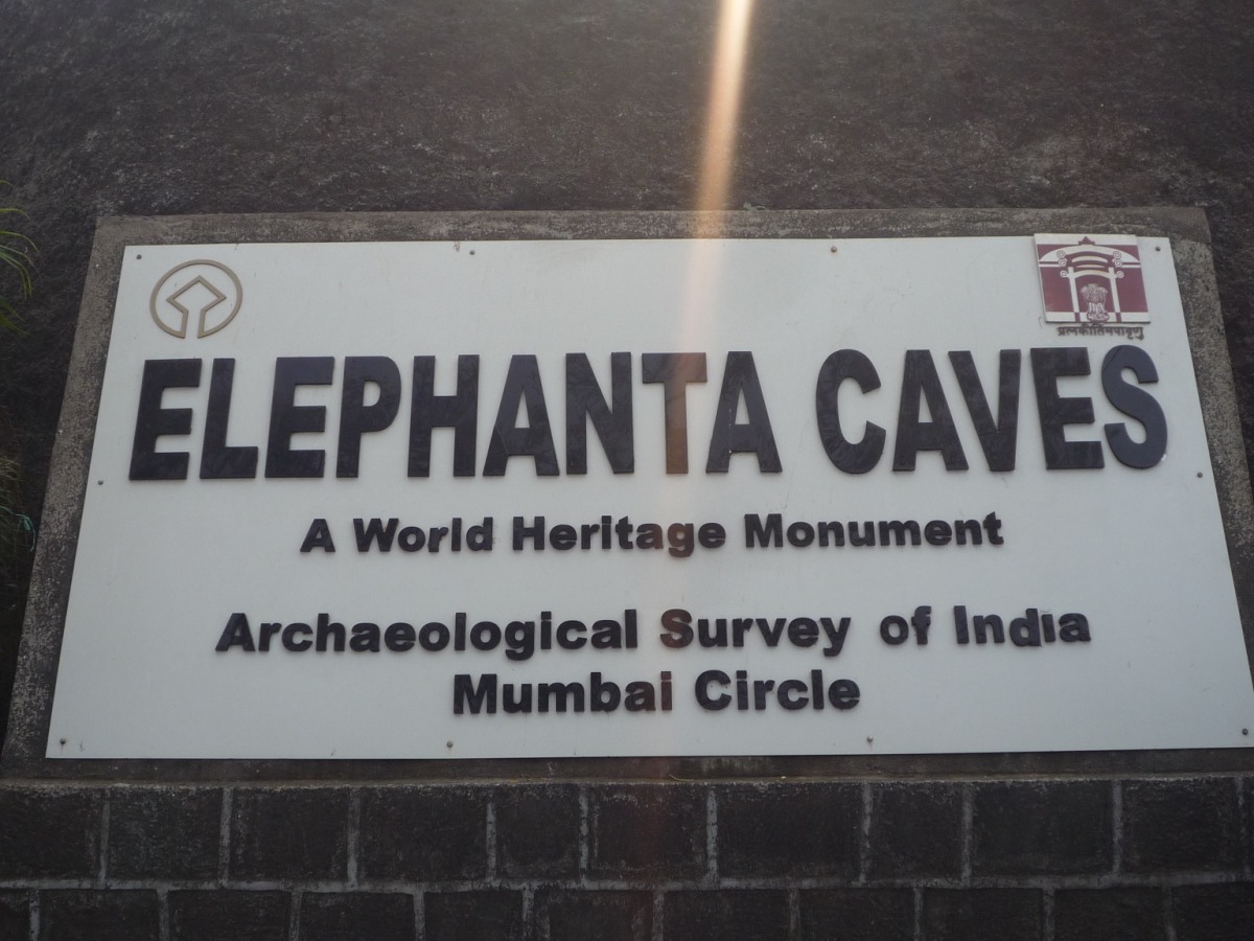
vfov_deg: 31.5
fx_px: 1666
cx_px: 627
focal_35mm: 46
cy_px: 470
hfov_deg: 41.2
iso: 100
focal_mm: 6.8
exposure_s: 1/320
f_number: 4
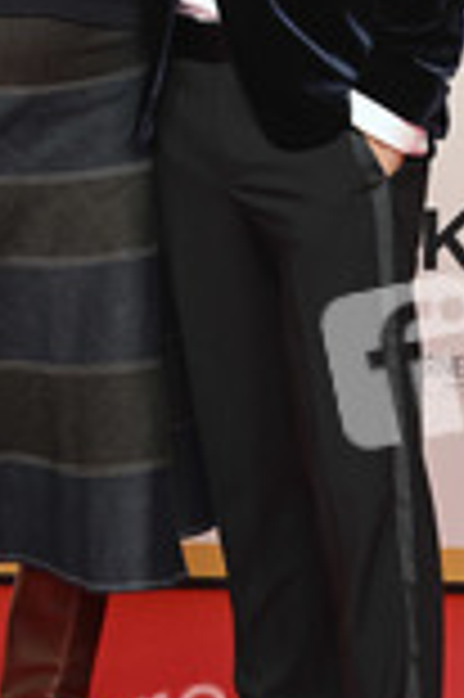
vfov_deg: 12.4
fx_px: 3197
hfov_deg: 8.3
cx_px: 144
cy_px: 117
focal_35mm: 165
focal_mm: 64
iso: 640
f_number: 5
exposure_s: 1/125
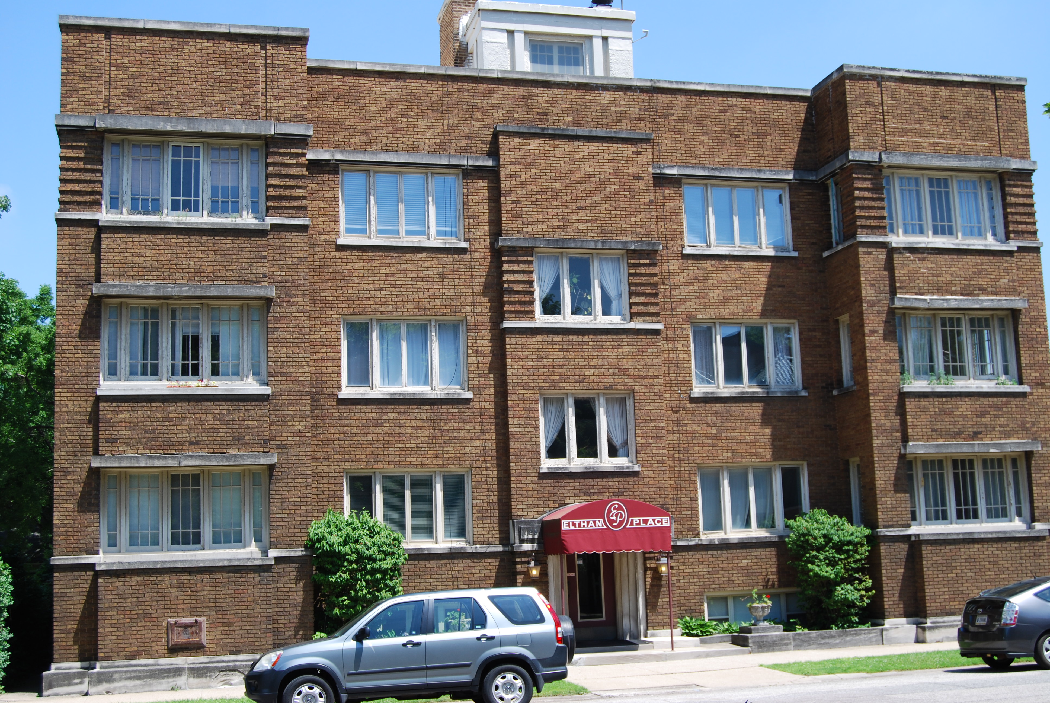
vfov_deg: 29.9
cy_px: 352
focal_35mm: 45
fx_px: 1314
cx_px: 525
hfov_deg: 43.6
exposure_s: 1/200
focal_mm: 30
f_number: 7.1
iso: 100
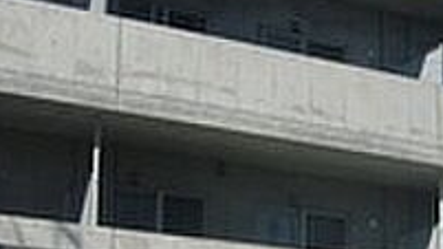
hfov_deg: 22.0
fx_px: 1139
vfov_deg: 12.3
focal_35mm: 97
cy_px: 258
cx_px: 260
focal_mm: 4.6
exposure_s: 1/500
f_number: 5.6
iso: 80
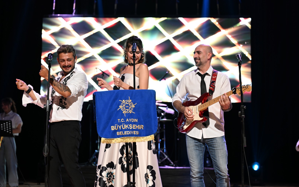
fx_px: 587
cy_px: 88
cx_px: 151
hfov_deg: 28.6
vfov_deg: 18.1
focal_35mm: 72
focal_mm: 70
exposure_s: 1/160
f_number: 3.2
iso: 1000
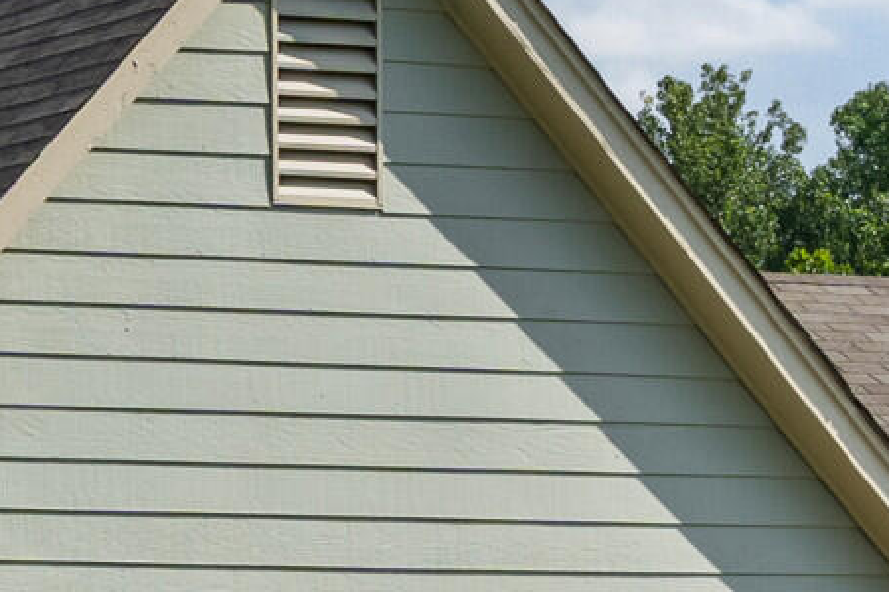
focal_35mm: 219
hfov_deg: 8.9
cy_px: 810
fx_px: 5408
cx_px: -806
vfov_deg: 6.2
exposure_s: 1/500
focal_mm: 34
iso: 800
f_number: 9.5
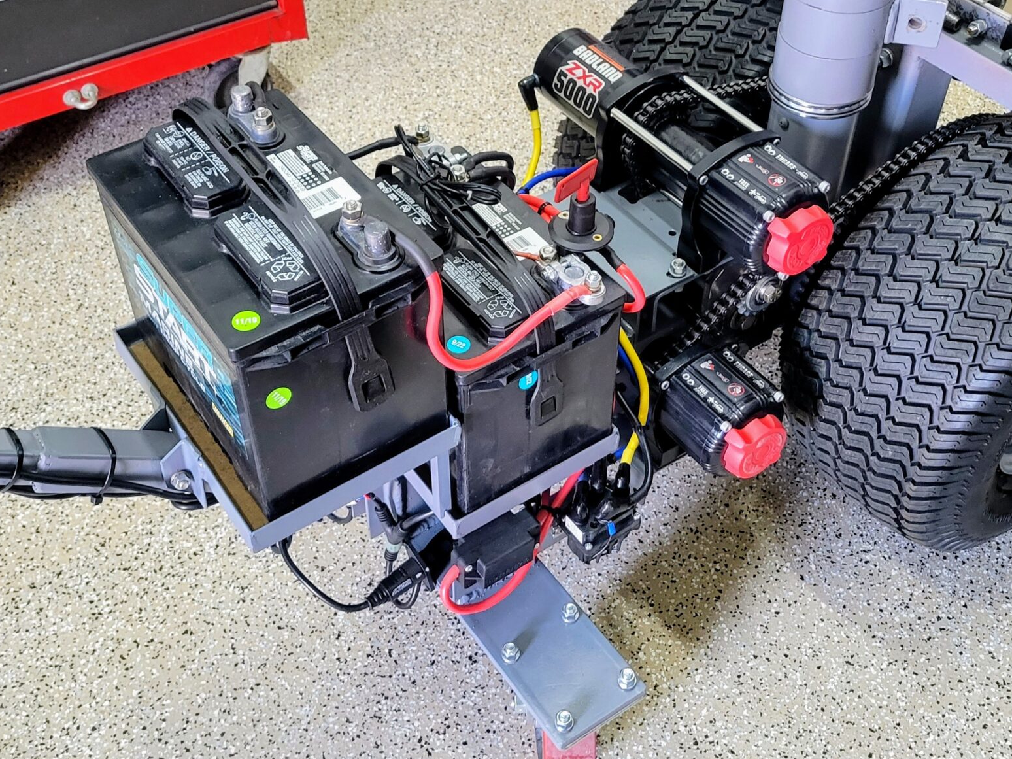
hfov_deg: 43.9
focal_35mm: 43
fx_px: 1257
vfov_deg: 33.5
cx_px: 507
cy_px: 314
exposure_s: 1/40
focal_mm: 5.4
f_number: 1.8
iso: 250
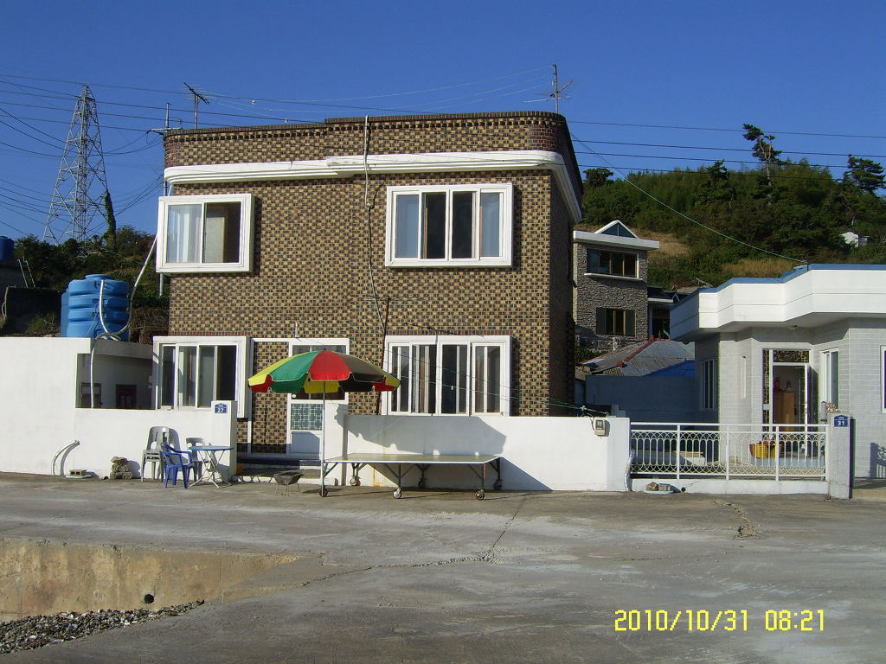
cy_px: 332
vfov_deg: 37.7
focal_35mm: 38
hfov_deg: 49.0
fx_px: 973
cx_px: 443
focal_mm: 7.8
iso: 50
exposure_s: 1/640
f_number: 6.4
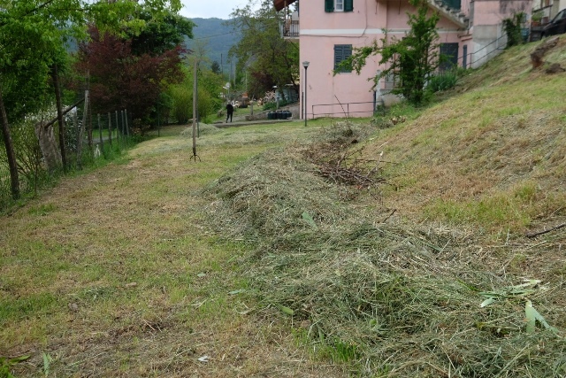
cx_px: 283
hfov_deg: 53.1
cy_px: 189
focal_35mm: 36
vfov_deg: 36.9
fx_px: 566
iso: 200
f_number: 5.6
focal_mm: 24
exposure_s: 1/350
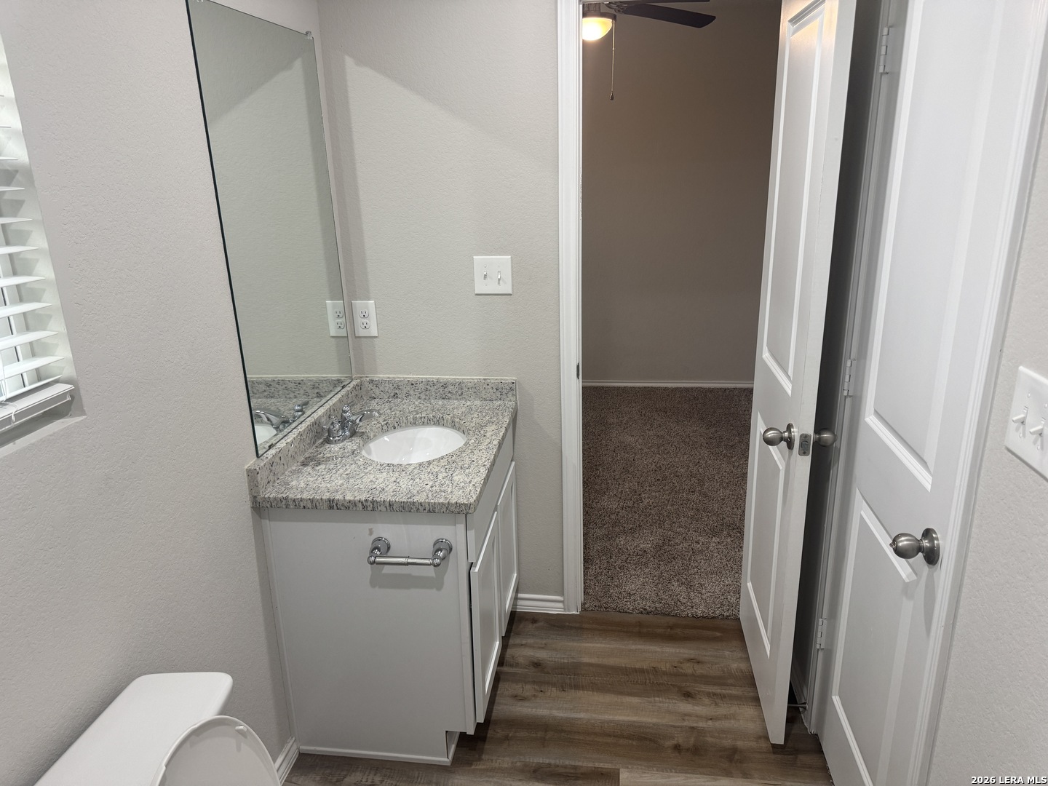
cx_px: 524
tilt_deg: -17.2
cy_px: 393
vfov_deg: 56.8
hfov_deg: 71.6
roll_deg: +1.8
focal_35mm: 24
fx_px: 727
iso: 160
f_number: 1.78
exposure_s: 1/120
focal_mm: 6.76
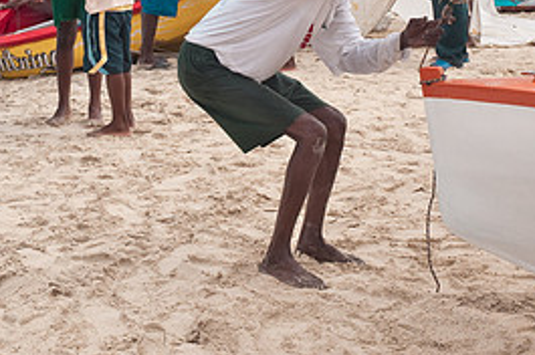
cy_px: -28
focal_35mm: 92
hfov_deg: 22.2
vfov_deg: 14.5
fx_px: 1366
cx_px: 246
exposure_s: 1/180
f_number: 8
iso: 200
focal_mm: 42
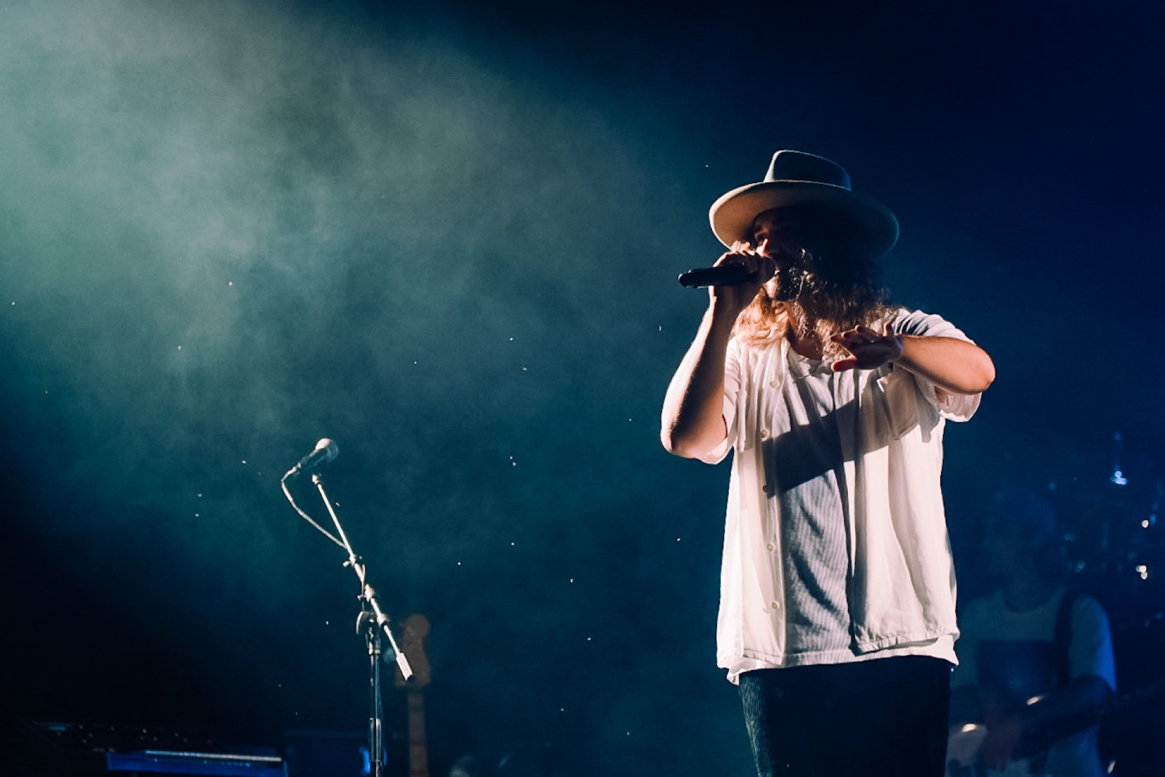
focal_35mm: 110
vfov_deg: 12.5
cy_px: 388
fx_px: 3559
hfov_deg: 18.6
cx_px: 582
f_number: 2.8
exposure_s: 1/320
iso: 1250
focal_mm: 110
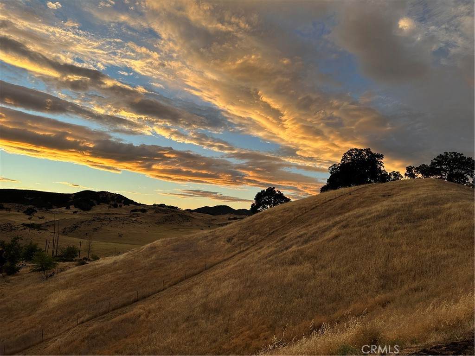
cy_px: 178
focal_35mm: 24
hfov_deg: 71.6
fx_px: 329
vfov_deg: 56.8
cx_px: 238
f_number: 1.78
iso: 80
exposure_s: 1/850
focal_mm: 6.86
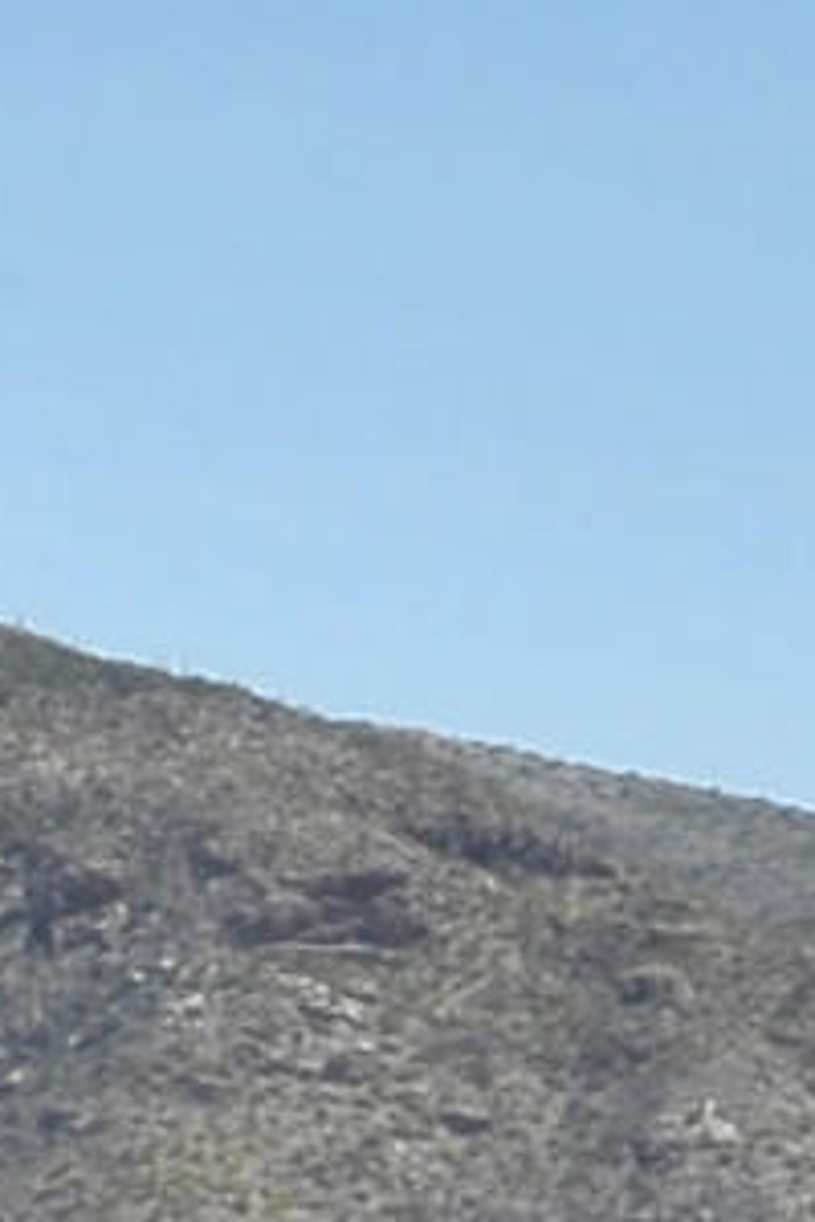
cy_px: 1637
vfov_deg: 5.8
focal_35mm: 350
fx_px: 11884
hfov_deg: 3.4
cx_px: -4511
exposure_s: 1/320
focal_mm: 35
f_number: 16
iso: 250
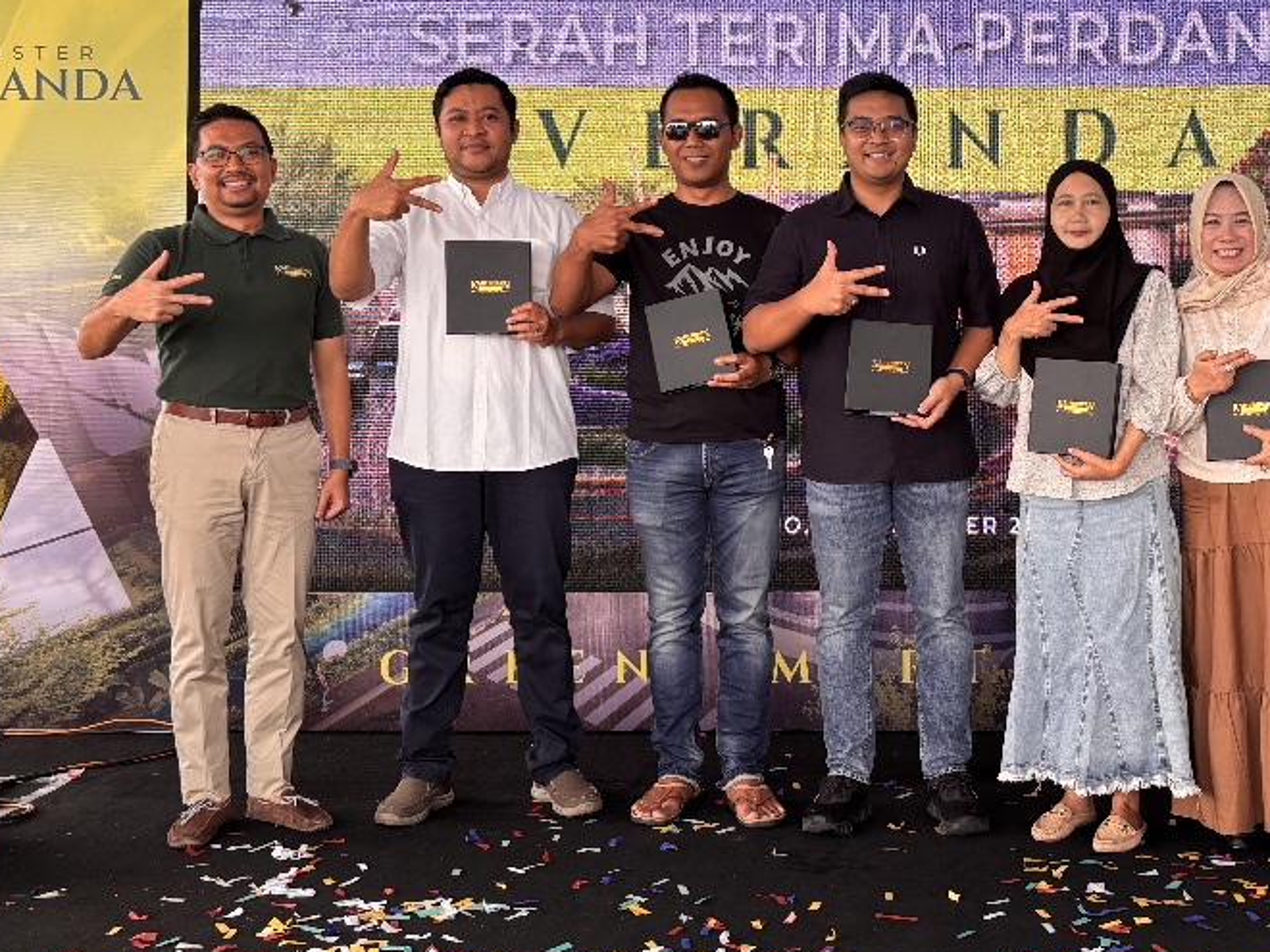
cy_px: 354
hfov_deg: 41.3
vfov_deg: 32.0
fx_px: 1651
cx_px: 893
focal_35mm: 45
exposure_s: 1/120
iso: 32
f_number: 1.6
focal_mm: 5.96
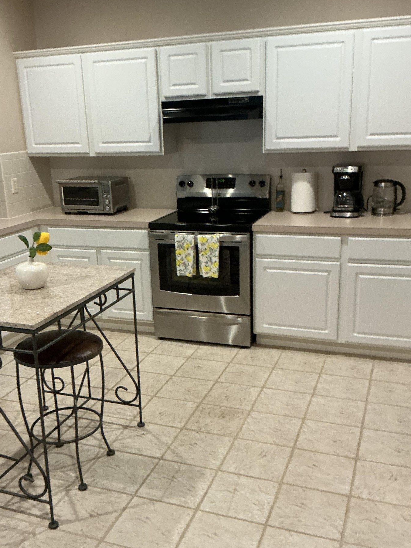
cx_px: 176
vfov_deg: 50.1
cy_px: 292
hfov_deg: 38.6
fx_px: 586
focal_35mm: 37
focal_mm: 3
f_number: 1.8
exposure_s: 1/60
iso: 200
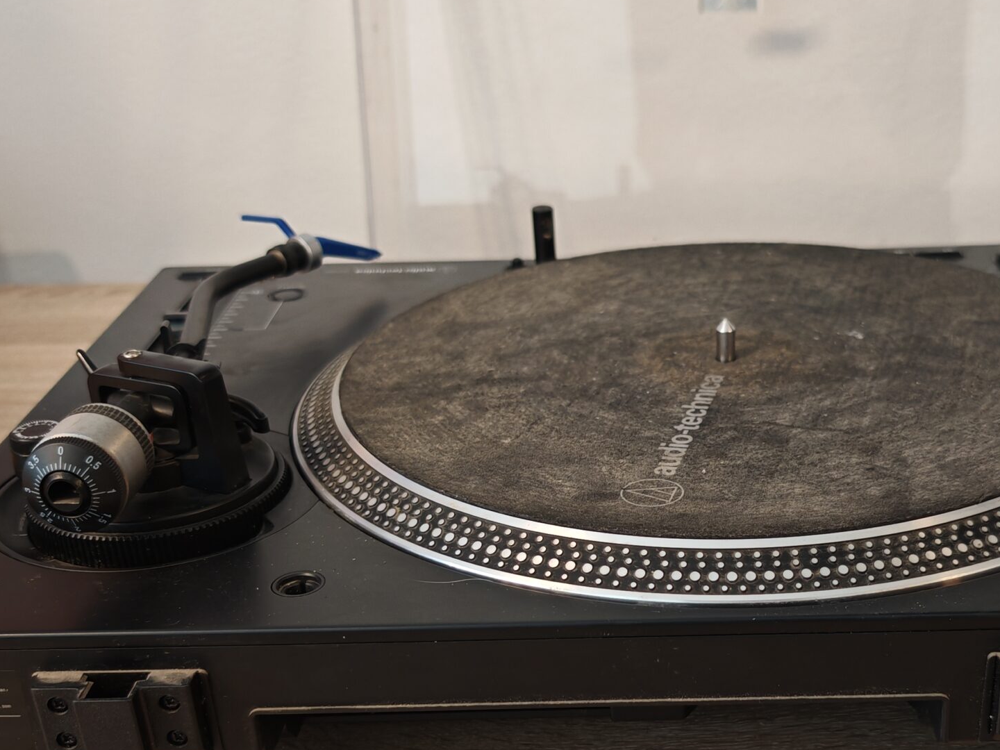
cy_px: 557
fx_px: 1387
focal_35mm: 48
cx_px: 642
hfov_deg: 39.3
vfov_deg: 29.8
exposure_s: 1/50
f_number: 1.4
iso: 320
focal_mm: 6.83
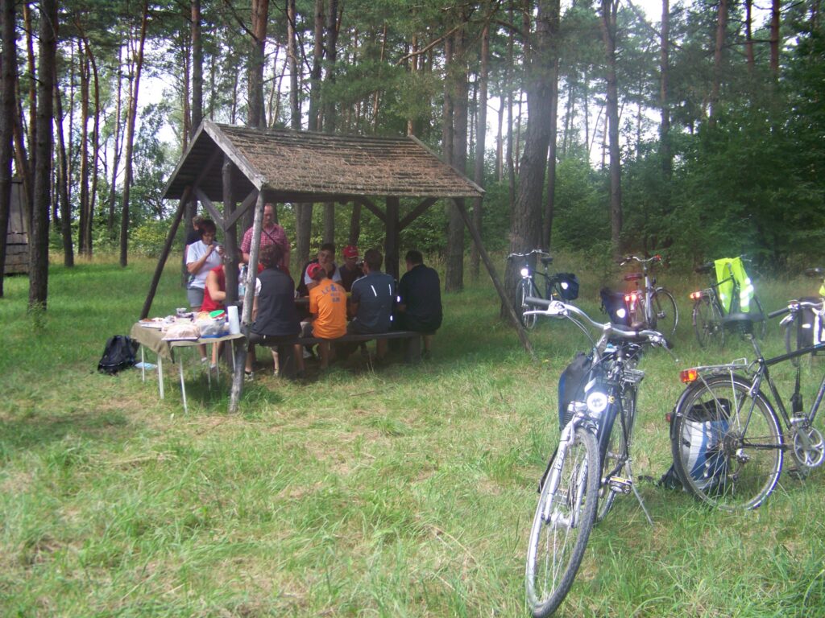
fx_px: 858
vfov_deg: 39.7
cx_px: 412
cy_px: 309
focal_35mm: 36
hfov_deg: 51.4
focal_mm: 5.85
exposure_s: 1/250
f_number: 2.8
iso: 67
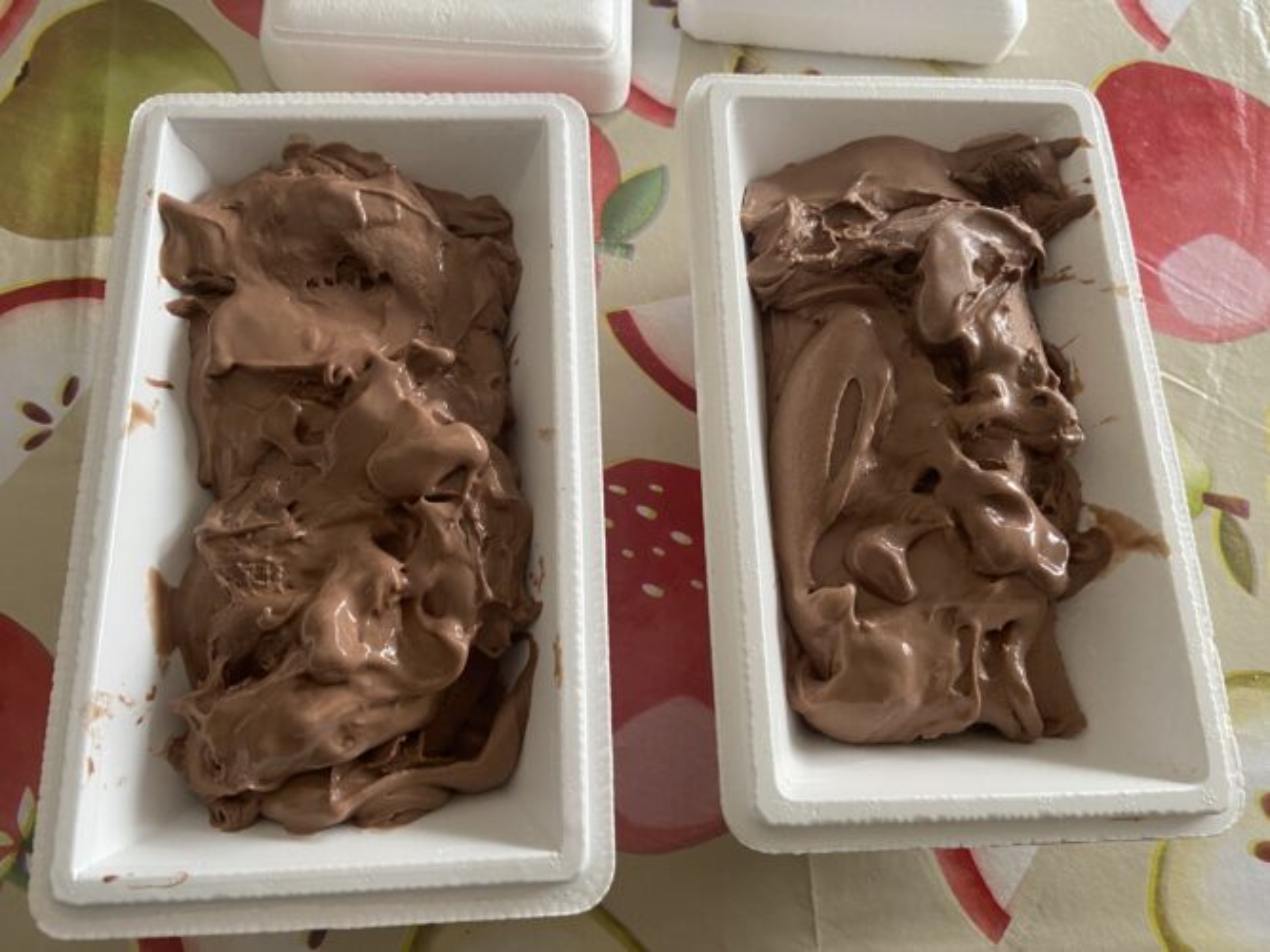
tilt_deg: -73.4
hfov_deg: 67.3
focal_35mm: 26
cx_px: 635
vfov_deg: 53.0
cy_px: 476
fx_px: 954
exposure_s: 1/61
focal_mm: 4.25
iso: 125
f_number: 1.8
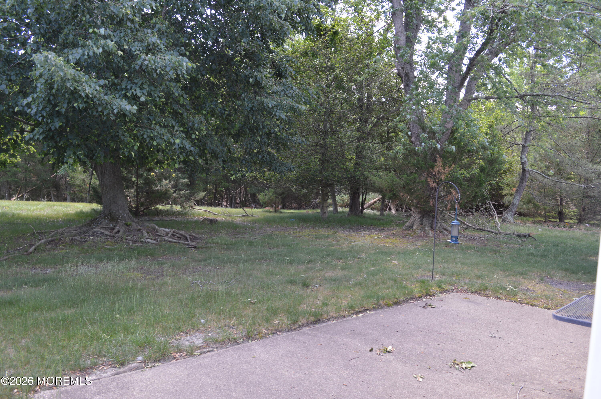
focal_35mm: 27
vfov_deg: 47.8
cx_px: 300
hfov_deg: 67.4
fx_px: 450
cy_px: 200
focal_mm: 18
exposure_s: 1/125
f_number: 5.6
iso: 400
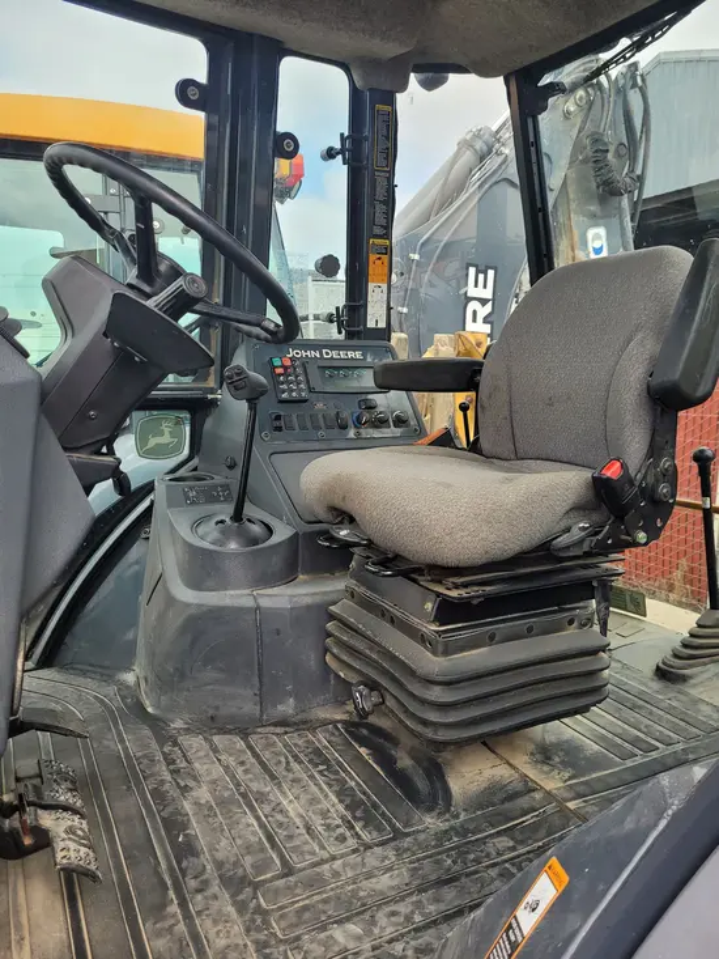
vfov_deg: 67.3
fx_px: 720
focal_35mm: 26
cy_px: 480
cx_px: 360
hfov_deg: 53.1
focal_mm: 5.4
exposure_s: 1/585
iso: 40
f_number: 1.8
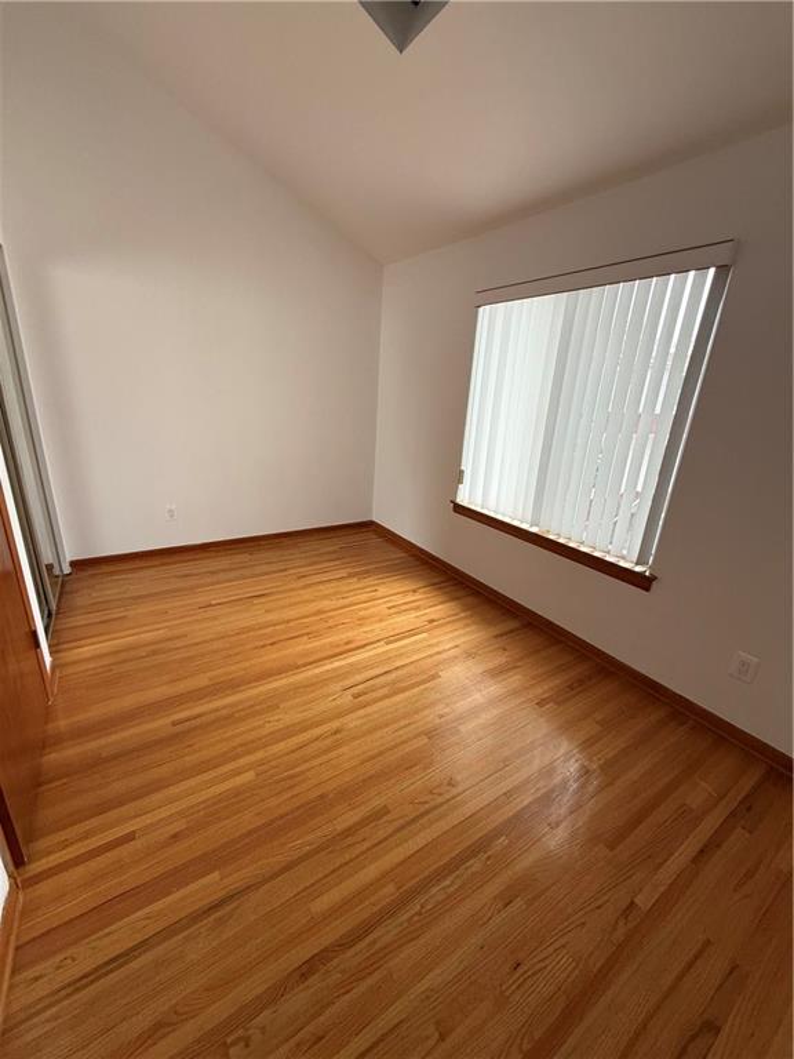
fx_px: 428
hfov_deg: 85.7
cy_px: 530
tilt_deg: -19.3
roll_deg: -3.9
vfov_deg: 102.1
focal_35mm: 14
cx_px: 397
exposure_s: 1/99
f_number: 2.2
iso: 160
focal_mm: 2.22
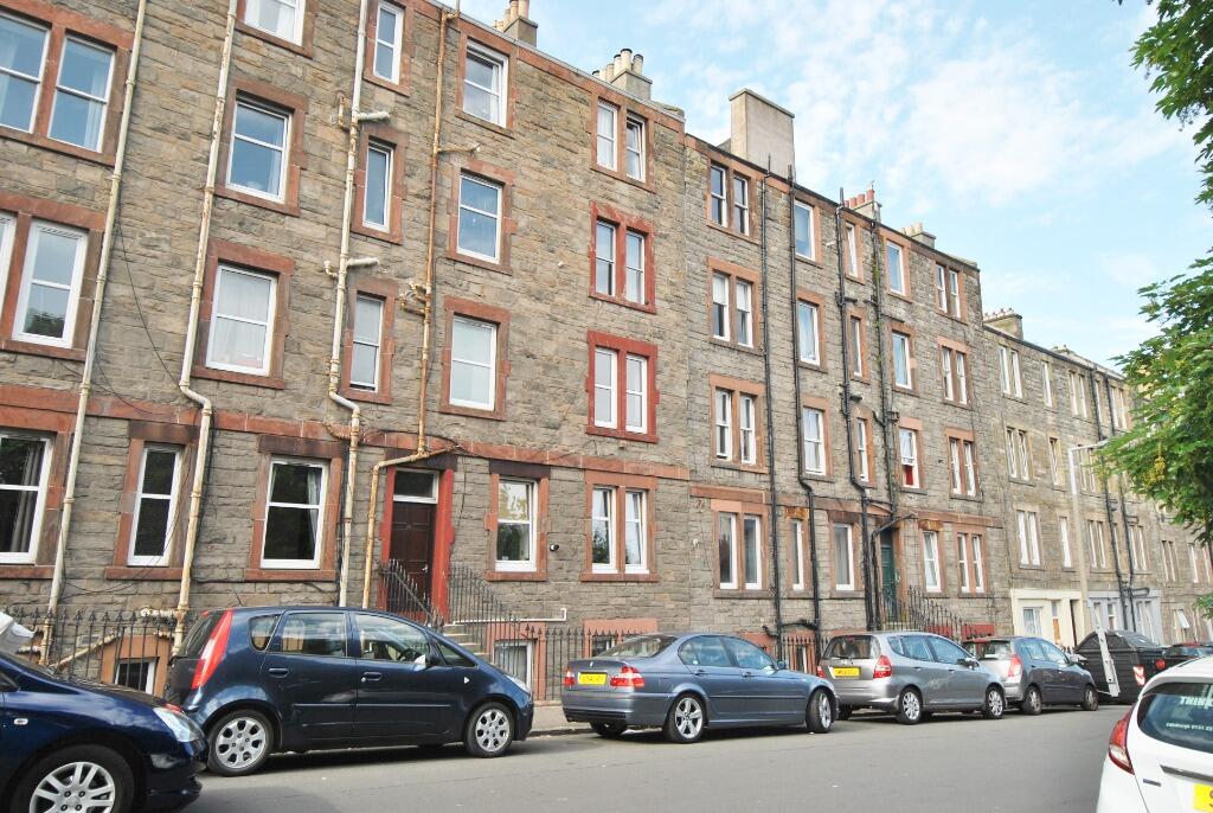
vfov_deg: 53.3
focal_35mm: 24
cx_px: 606
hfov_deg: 73.7
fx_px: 810
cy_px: 406
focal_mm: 16
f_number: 6.3
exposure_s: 1/200
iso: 100
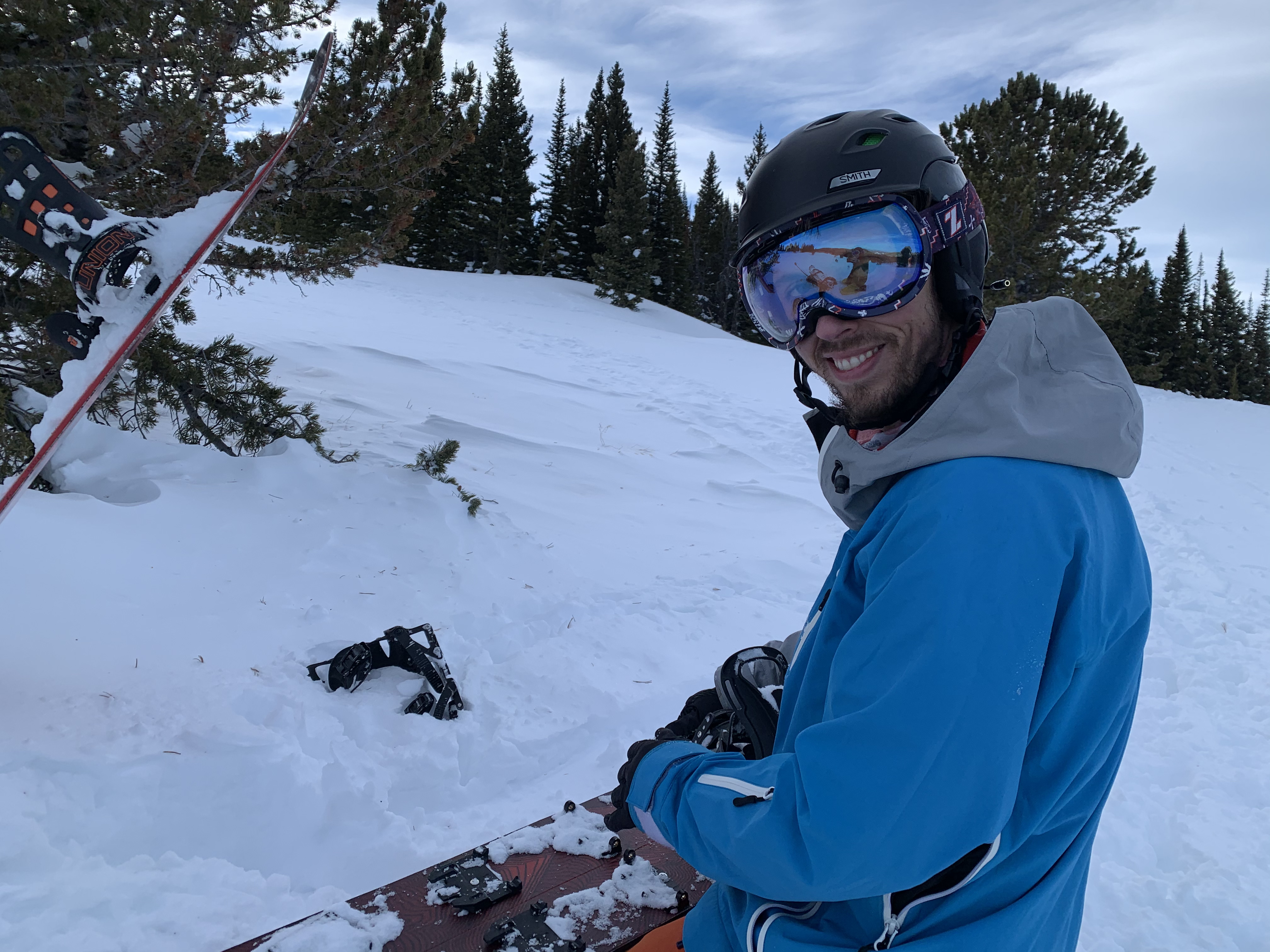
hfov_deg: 67.3
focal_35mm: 26
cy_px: 476
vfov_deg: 53.1
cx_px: 635
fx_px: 954
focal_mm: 4.25
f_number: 1.8
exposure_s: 1/894
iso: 25
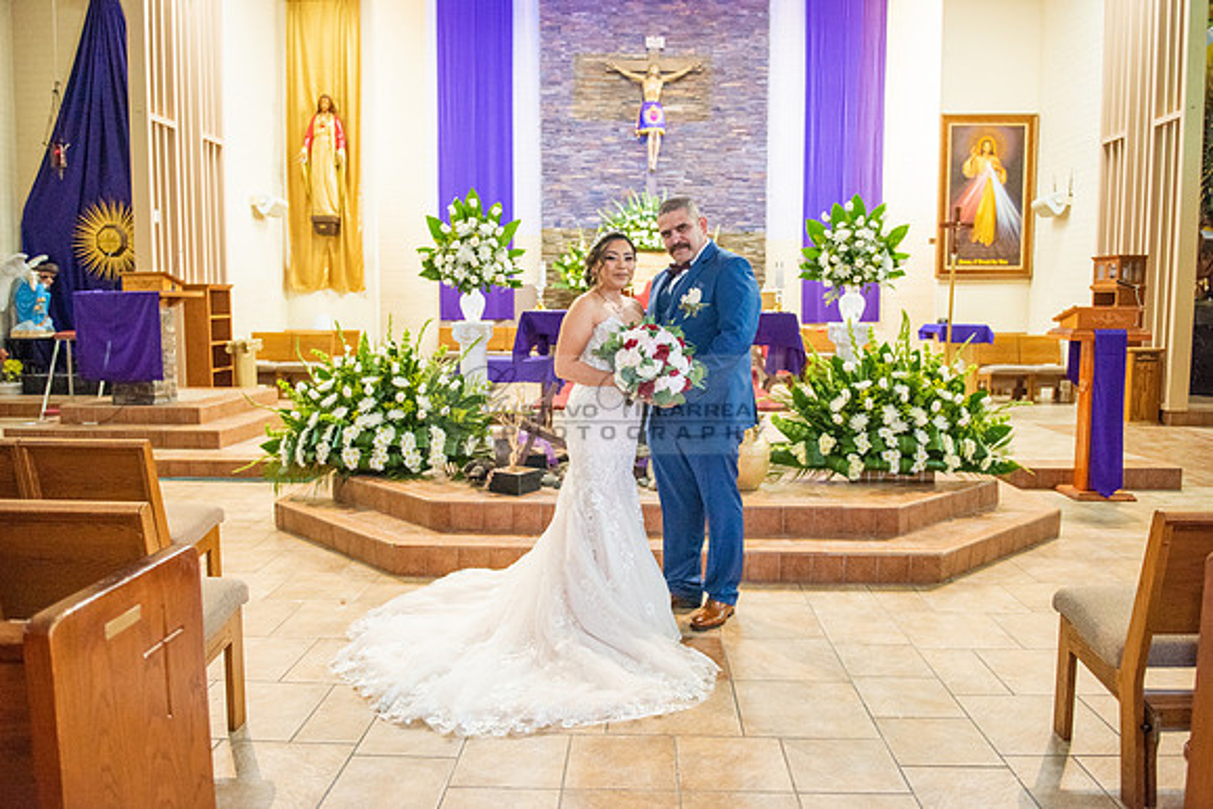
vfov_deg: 47.6
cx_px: 612
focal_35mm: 27
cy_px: 392
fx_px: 918
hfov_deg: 66.9
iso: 2000
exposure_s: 1/160
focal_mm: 26
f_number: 2.8
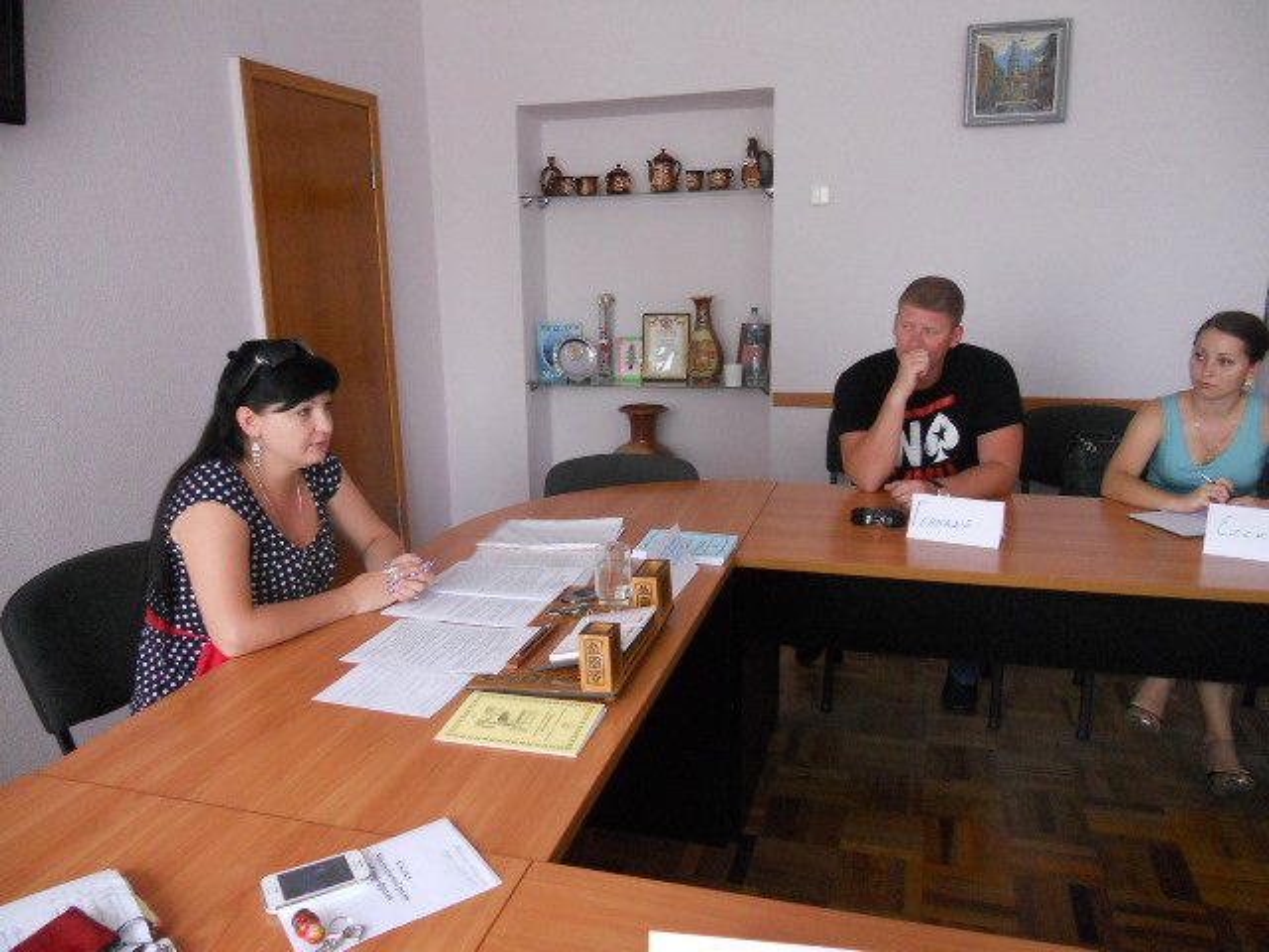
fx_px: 990
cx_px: 634
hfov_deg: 65.3
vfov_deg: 51.4
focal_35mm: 27
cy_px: 476
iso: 400
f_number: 3.2
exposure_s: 1/80
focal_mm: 4.9
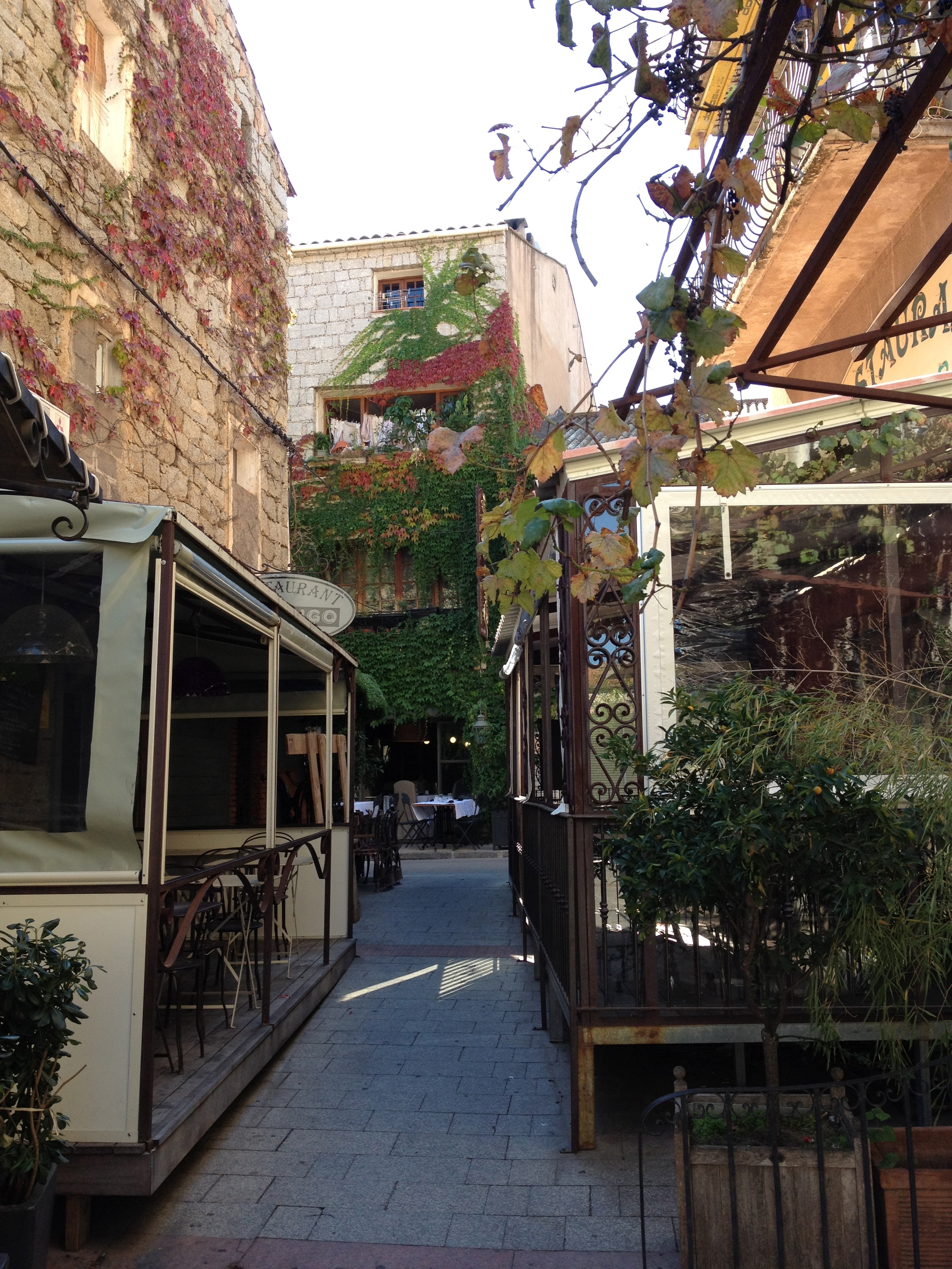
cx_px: 476
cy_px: 634
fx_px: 1283
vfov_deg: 52.6
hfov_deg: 40.7
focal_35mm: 35
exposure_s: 1/205
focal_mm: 4.28
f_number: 2.4
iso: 64
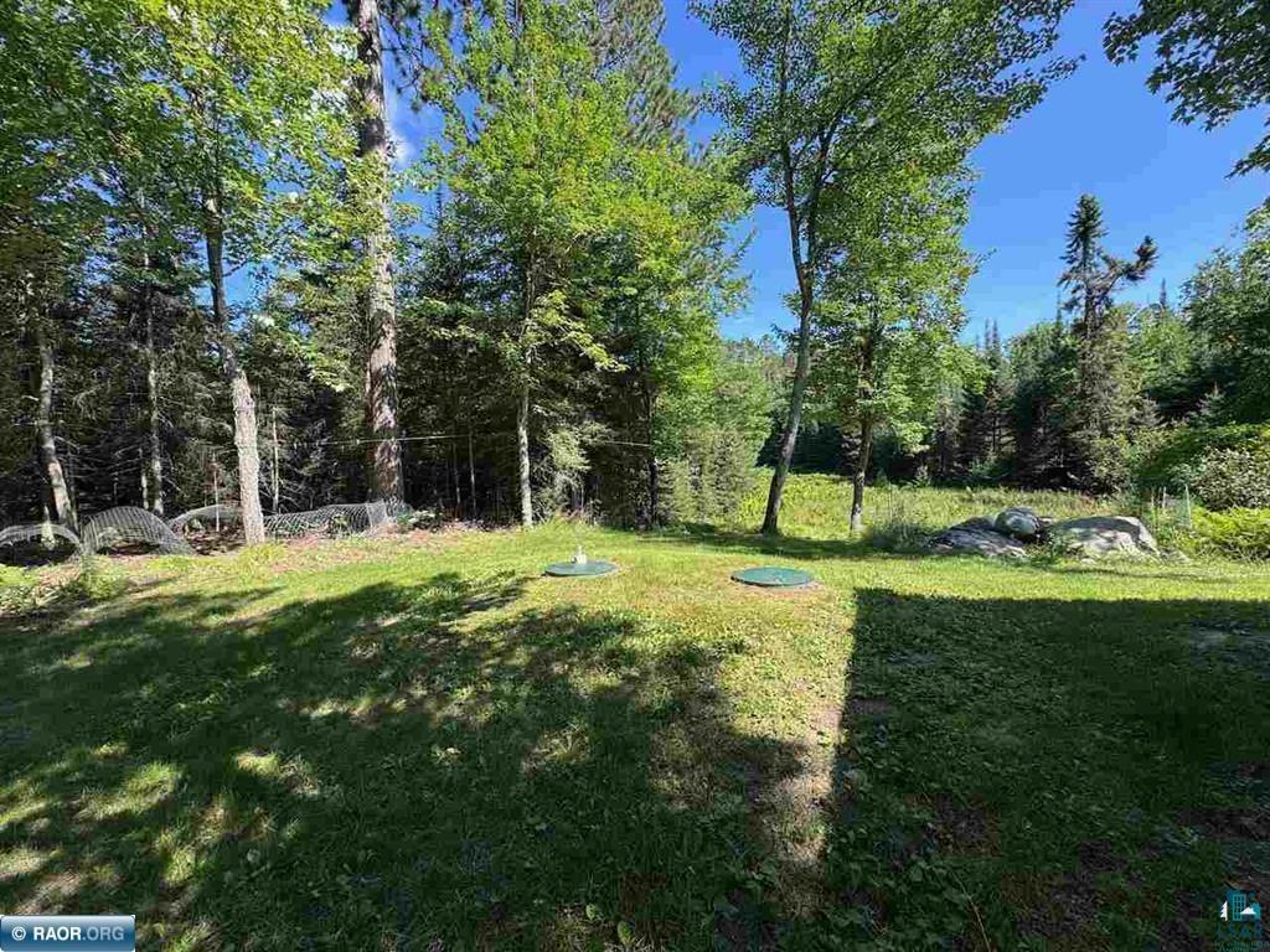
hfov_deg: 102.1
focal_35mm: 14
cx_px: 635
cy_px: 476
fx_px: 514
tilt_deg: -2.7
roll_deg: +2.4
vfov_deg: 85.7
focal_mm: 2.22
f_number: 2.2
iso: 40
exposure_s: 1/470
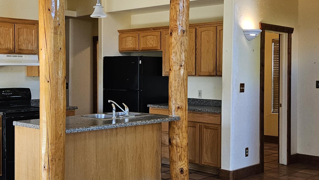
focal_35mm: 53
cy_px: 75
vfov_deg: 22.6
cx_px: 115
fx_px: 448
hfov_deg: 38.9
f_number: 1.8
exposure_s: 1/170
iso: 320
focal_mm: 5.4
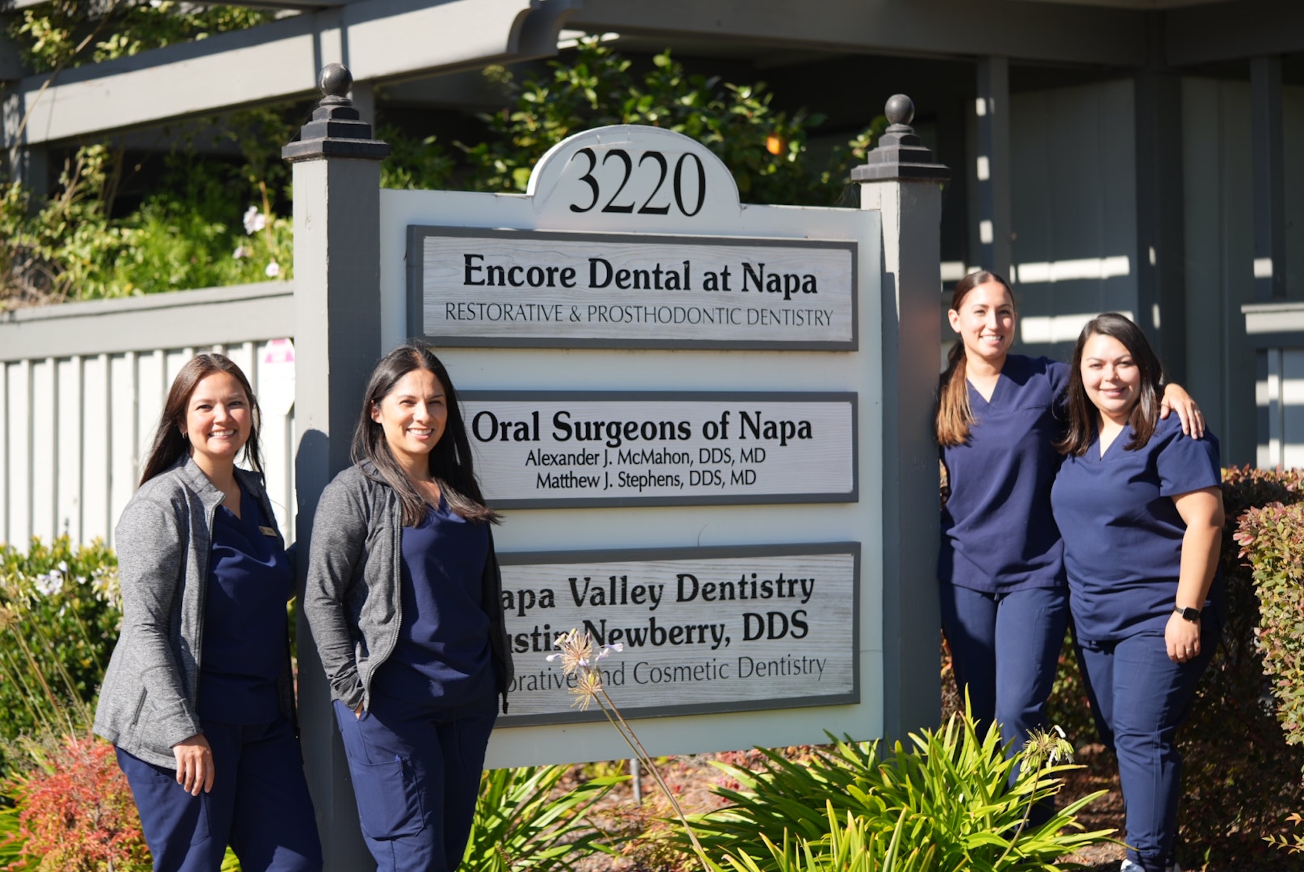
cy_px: 436
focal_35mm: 90
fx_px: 3263
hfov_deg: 22.6
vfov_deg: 15.2
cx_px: 652
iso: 100
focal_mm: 90
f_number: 2.8
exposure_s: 1/1000
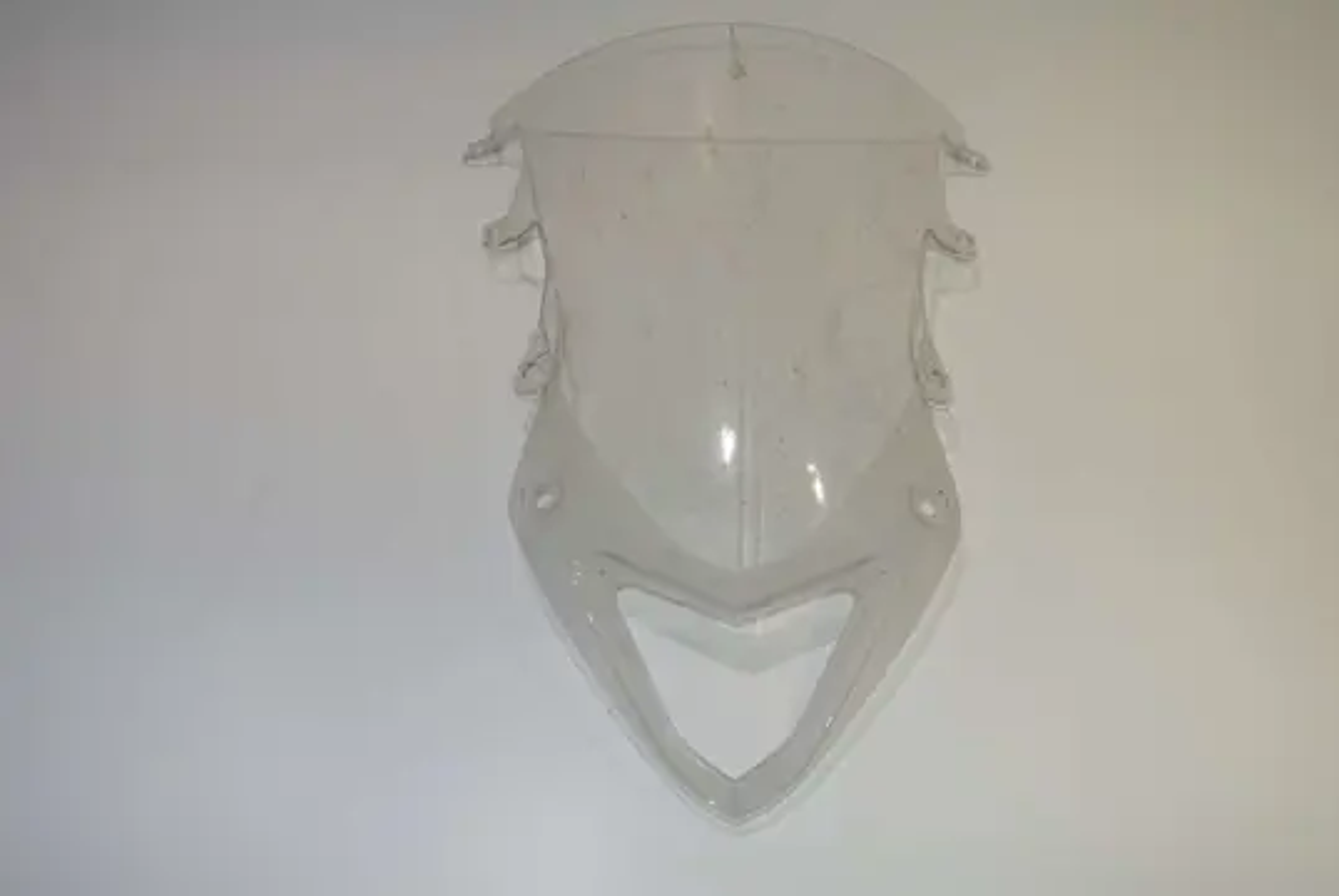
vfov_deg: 41.2
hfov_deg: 58.7
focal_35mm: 32
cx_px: 670
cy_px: 448
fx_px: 1191
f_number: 4.5
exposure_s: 1/60
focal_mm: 12.2
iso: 200
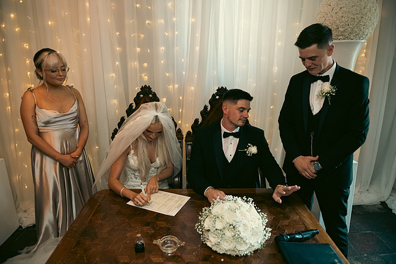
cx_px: 198
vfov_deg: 53.2
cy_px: 132
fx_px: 264
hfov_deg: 73.7
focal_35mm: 24
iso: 1250
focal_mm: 24
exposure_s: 1/160
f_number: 3.5
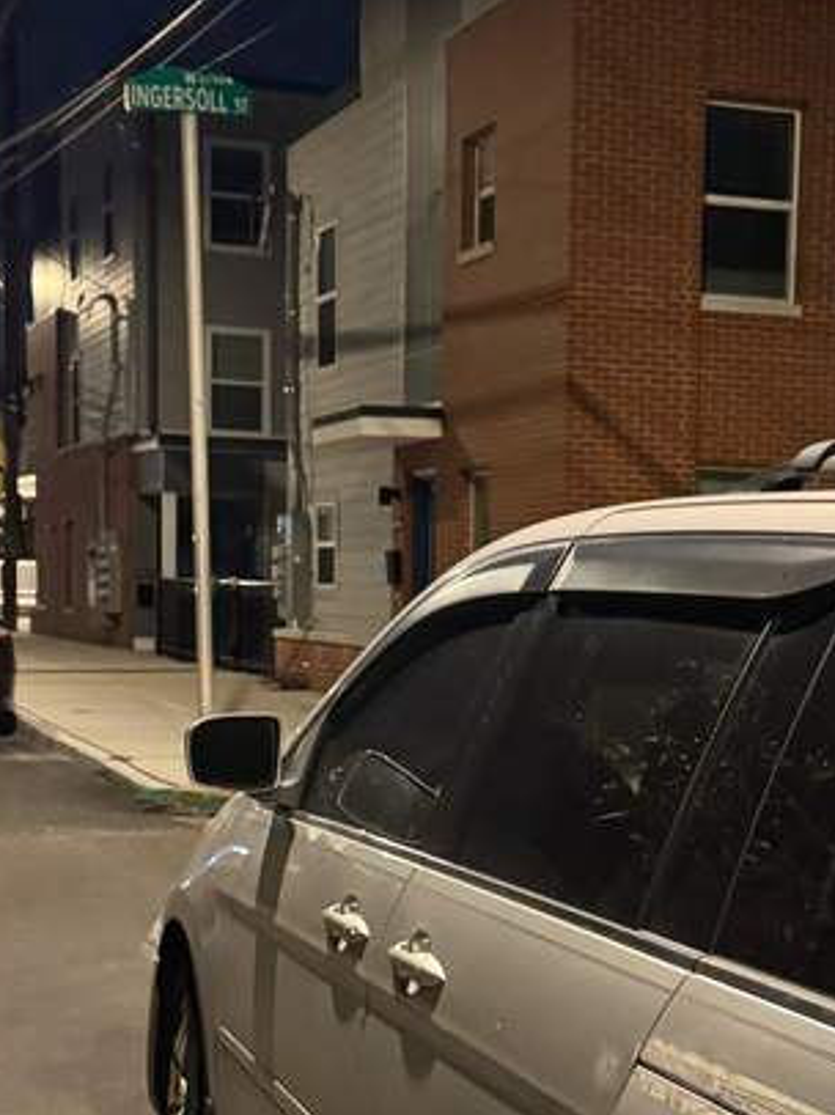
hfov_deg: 20.6
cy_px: 788
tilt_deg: -5.0
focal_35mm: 71
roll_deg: -1.7
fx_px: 2286
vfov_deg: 27.2
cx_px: 591
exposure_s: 1/30
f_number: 1.78
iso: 1000
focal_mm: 6.76
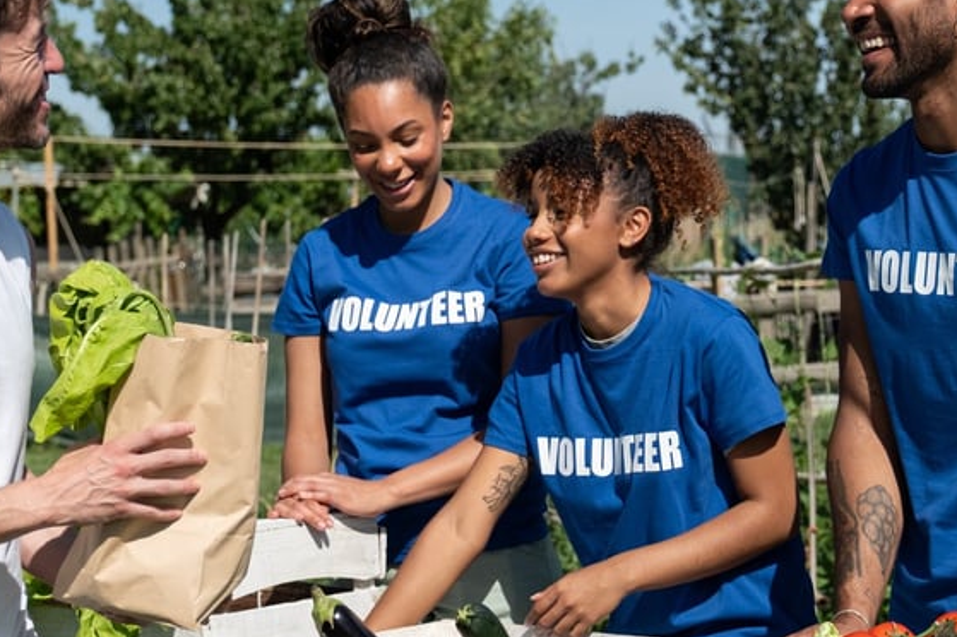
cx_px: 512
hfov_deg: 23.1
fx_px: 2338
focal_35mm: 88
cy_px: 294
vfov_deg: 15.5
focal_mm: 27.4
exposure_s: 1/400
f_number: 2.8
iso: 400
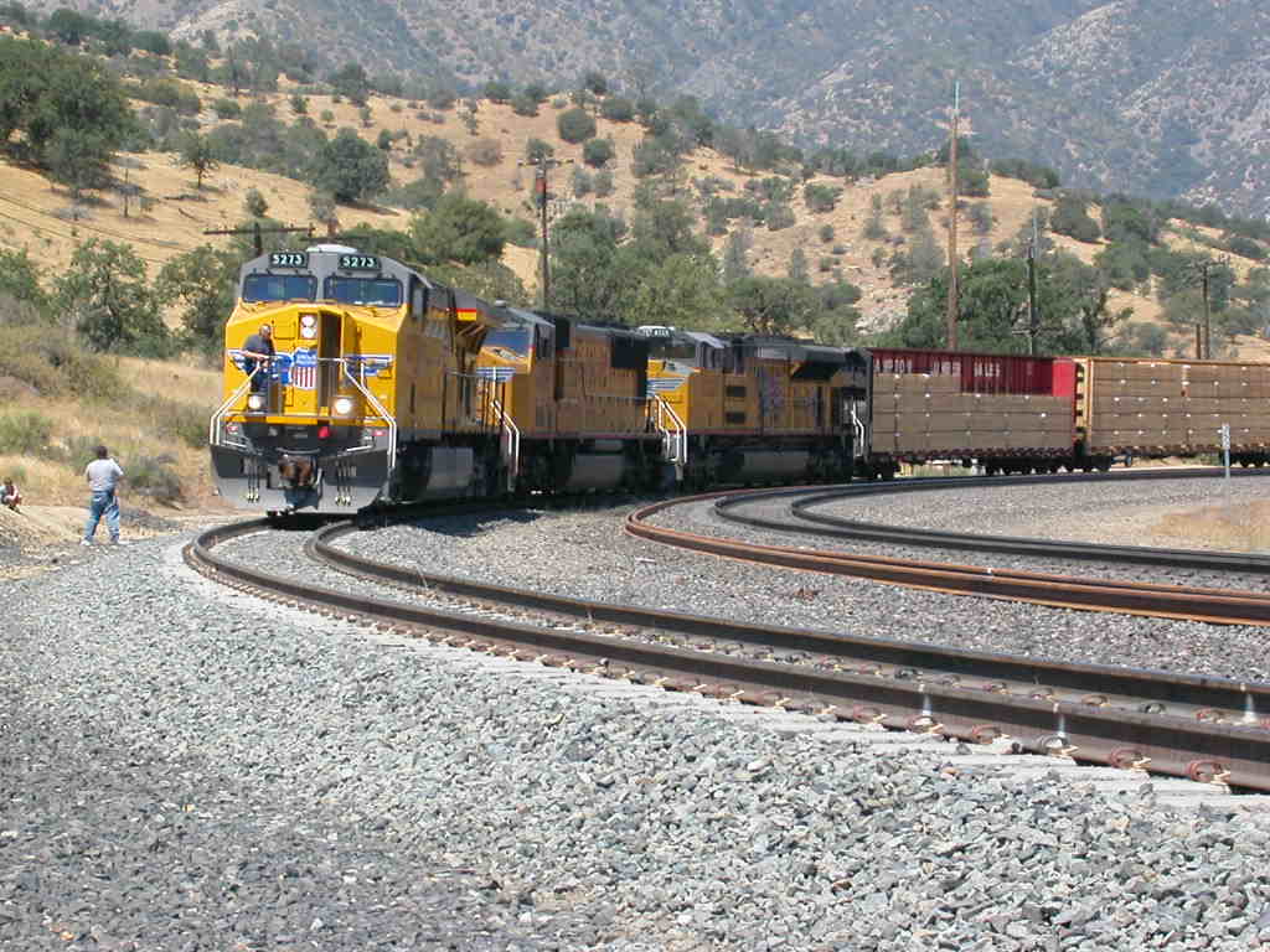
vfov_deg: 13.3
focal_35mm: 111
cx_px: 635
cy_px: 476
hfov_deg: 17.7
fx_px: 4072
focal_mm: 16.8
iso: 100
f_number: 4.8
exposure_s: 1/409
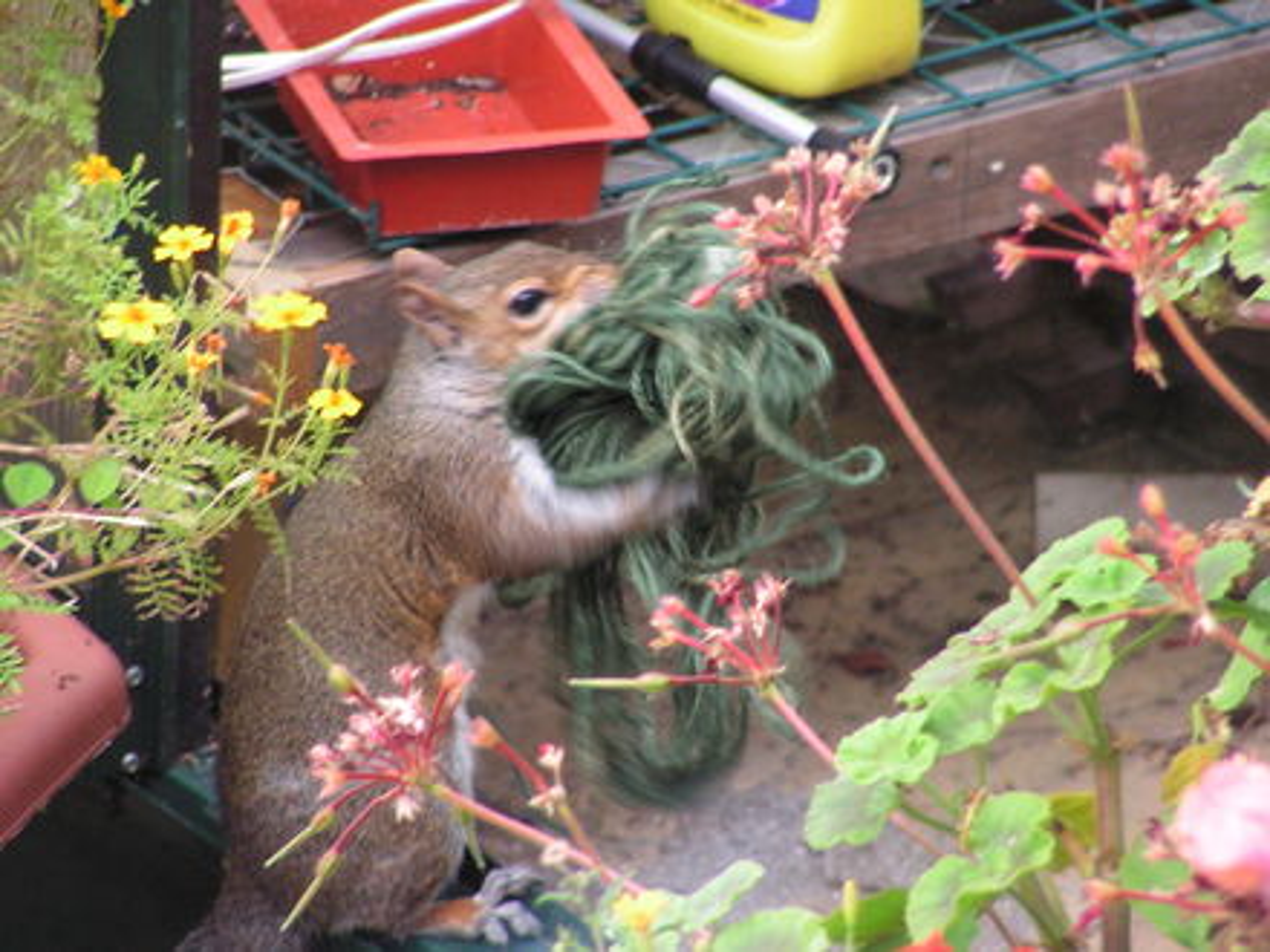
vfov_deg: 5.6
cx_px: 635
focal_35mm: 266
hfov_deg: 7.4
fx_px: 9759
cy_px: 476
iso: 200
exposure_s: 1/80
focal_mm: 44.4
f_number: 3.2
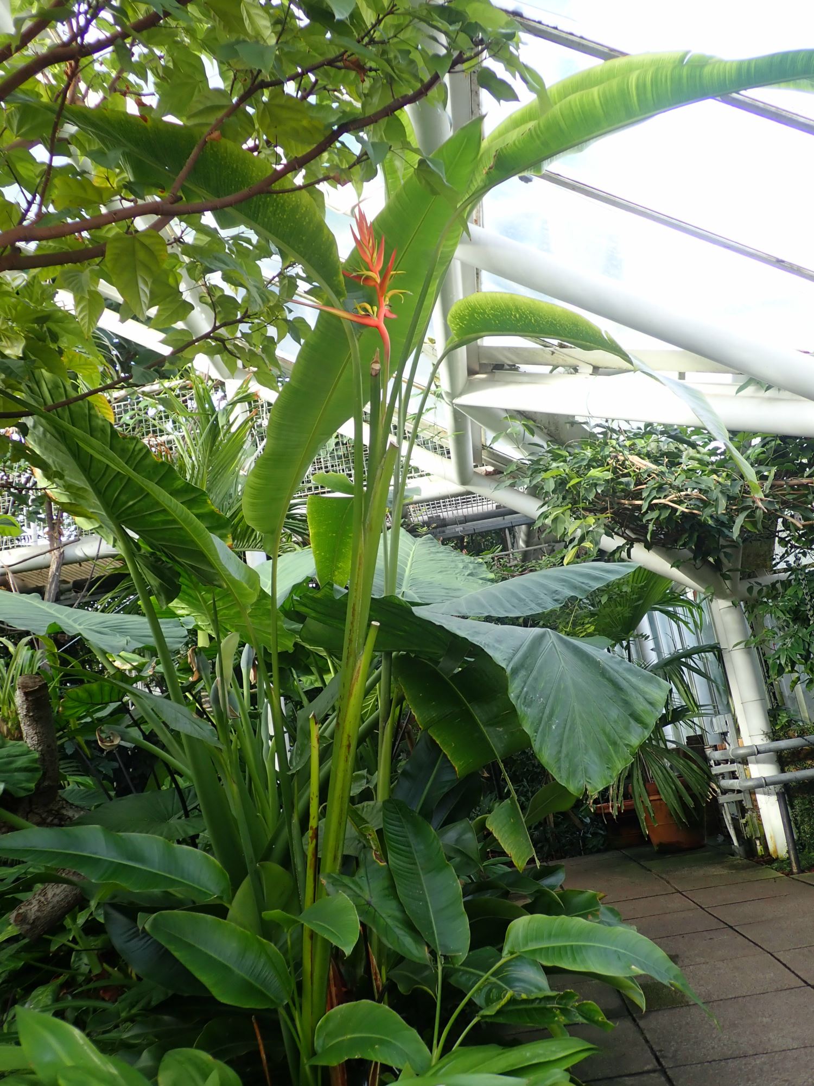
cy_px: 543
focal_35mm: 30
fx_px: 941
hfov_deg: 46.8
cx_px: 407
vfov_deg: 60.0
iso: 100
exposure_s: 1/100
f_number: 2.3
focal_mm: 5.5
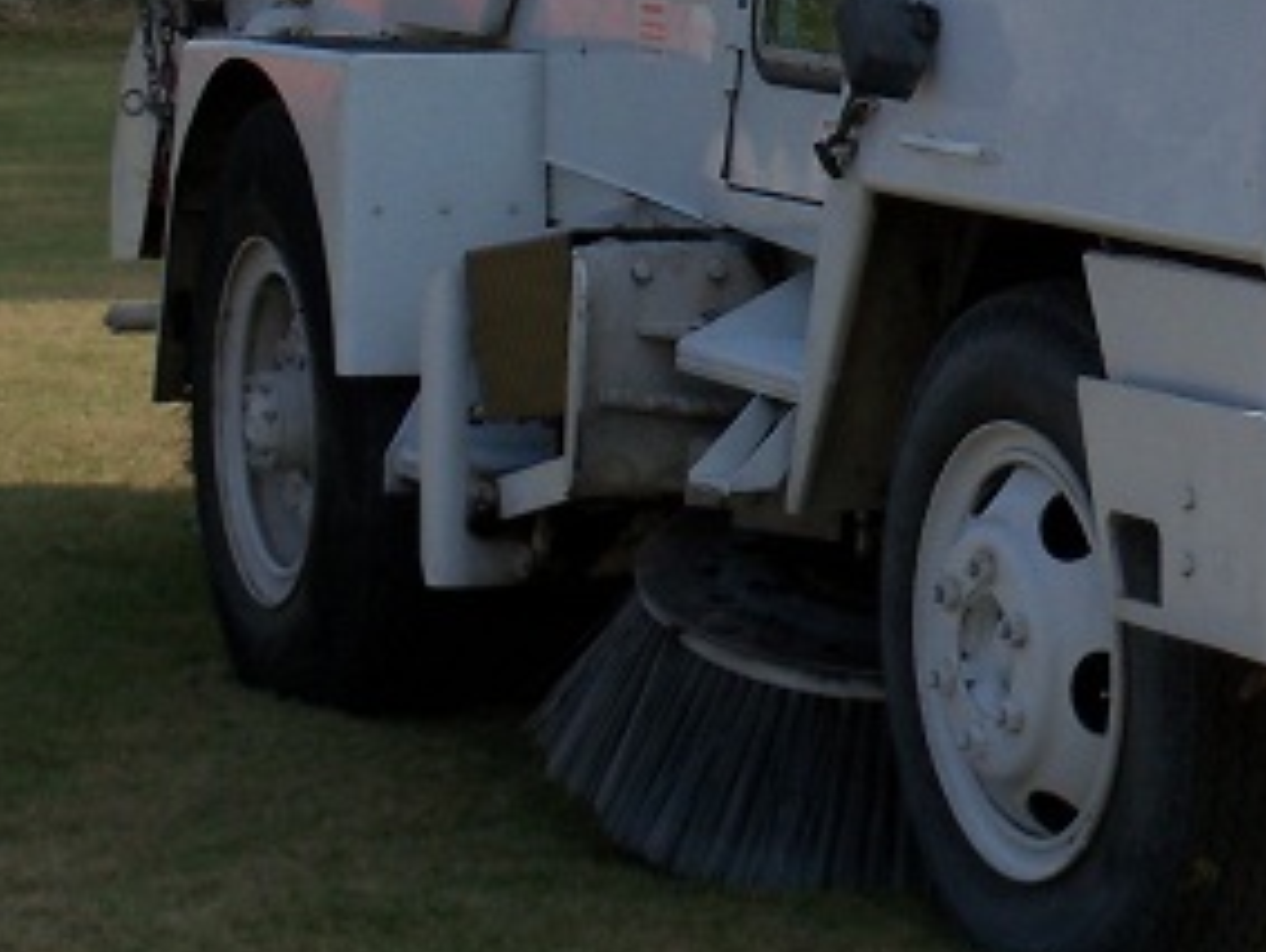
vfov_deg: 7.2
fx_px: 7544
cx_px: 1373
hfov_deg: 9.5
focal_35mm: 206
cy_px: 130
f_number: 4.1
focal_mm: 14.2
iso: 80
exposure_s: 1/640
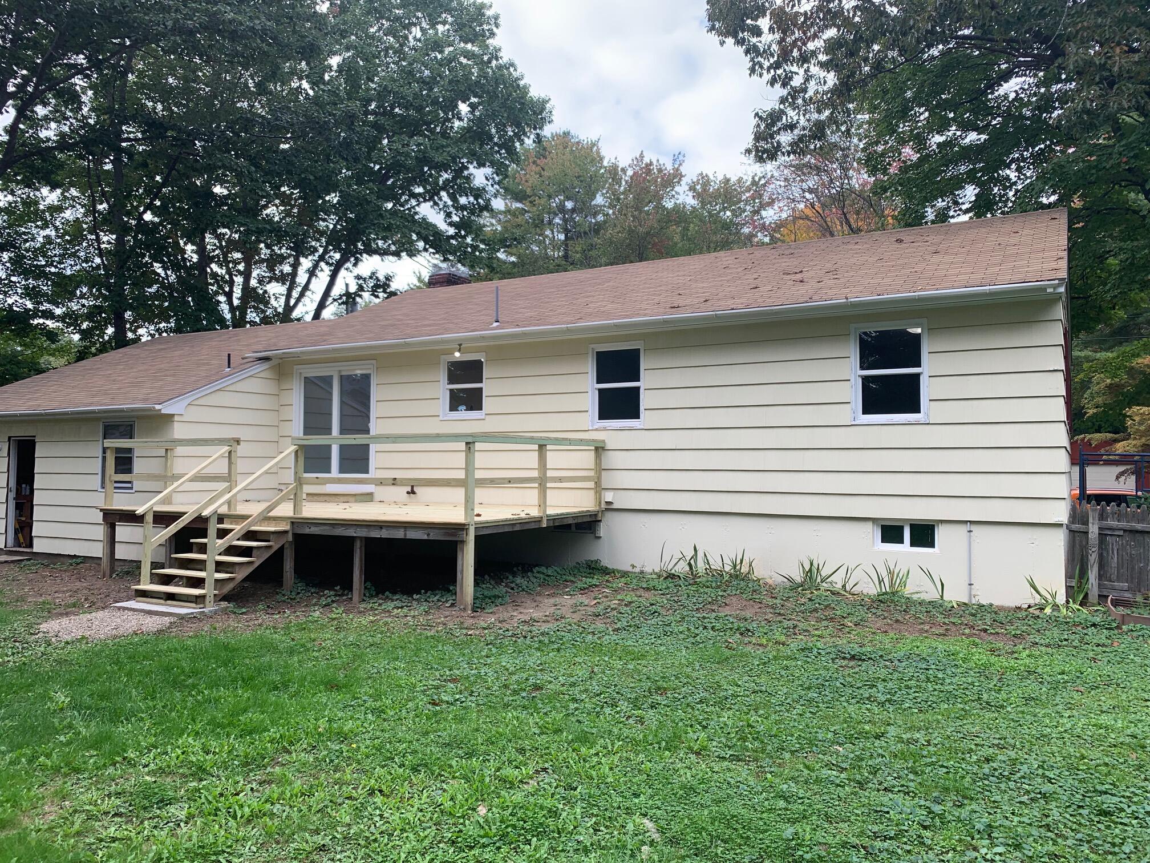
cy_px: 432
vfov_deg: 53.1
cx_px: 575
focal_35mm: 26
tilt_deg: +3.1
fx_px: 864
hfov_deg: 67.3
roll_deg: -0.9
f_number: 1.8
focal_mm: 4.25
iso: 25
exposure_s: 1/315
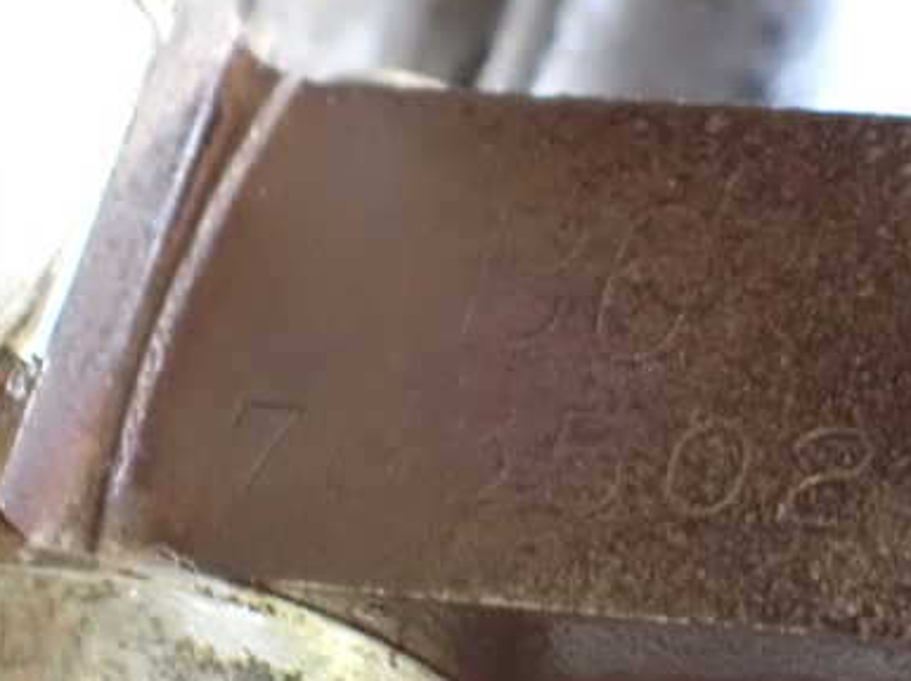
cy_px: 374
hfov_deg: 12.7
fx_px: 4102
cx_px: 544
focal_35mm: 156
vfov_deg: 9.5
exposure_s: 1/30
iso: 1600
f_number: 4.9
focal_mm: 18
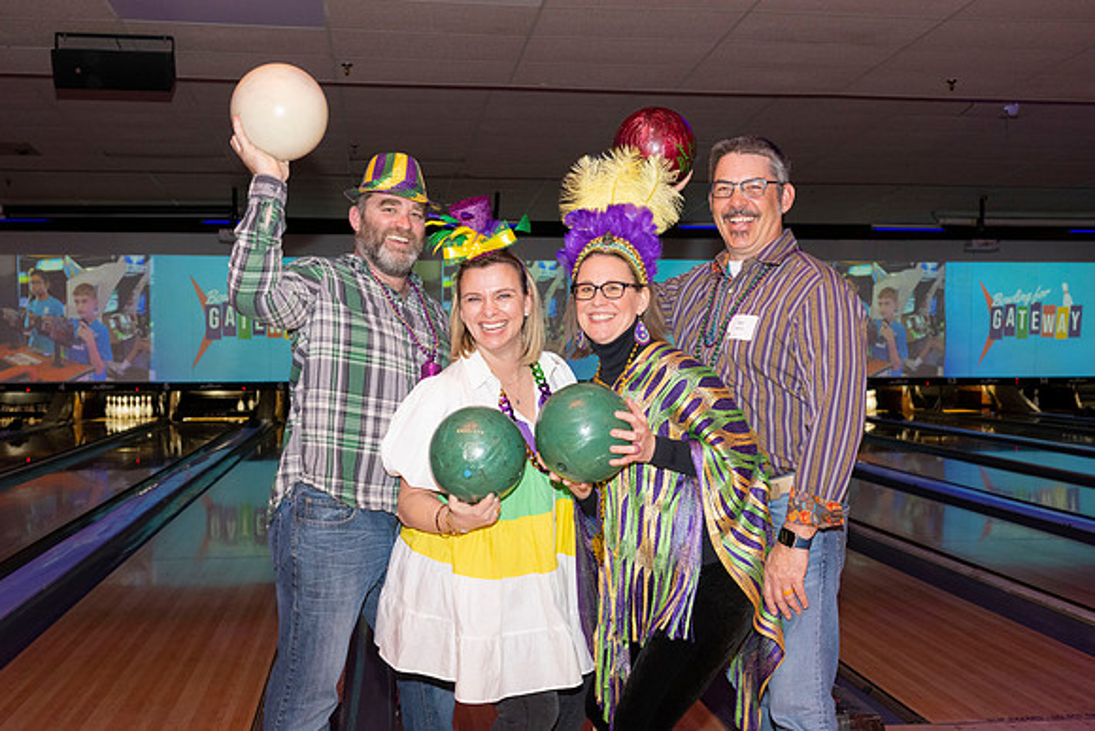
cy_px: 366
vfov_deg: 34.2
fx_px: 1186
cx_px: 548
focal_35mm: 39
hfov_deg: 49.5
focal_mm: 39
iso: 1600
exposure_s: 1/60
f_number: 5.6
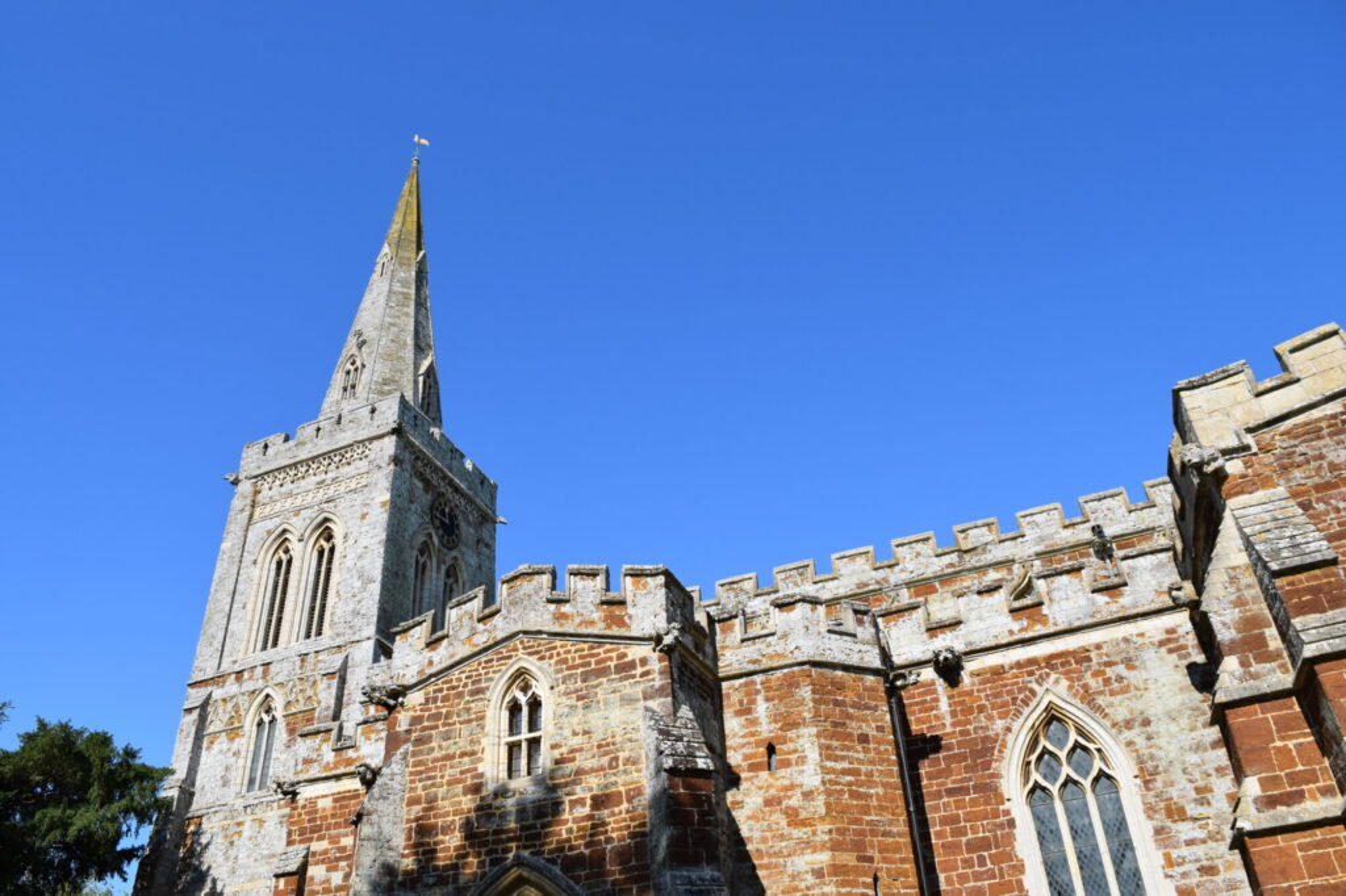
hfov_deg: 67.4
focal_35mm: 27
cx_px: 673
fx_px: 1009
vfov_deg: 47.9
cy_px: 448
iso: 200
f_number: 9
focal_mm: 18
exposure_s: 1/320
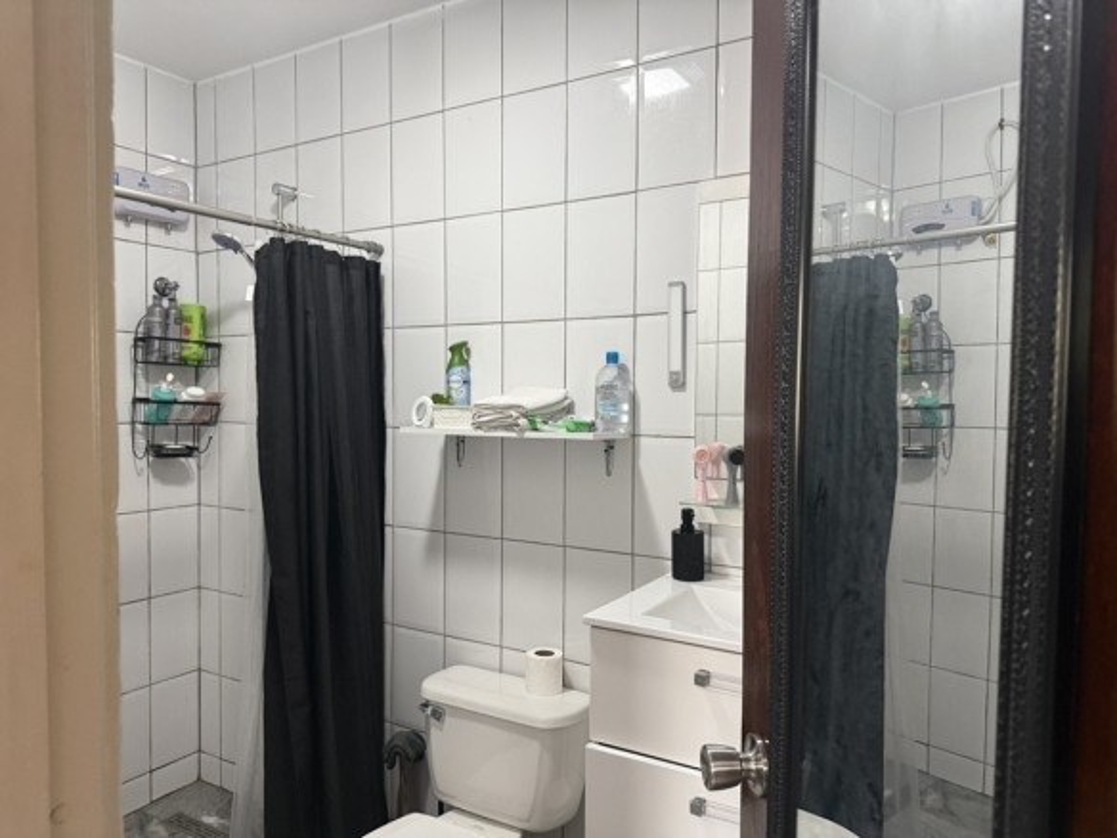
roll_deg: +0.5
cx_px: 558
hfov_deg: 71.6
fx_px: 774
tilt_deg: -1.6
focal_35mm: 24
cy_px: 419
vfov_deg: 56.8
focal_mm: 6.76
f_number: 1.78
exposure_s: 1/60
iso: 320
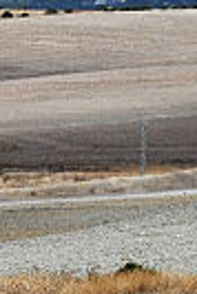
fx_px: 9128
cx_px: -795
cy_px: 167
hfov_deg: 1.2
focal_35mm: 1115
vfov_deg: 1.8
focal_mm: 145
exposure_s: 1/1250
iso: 250
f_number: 10
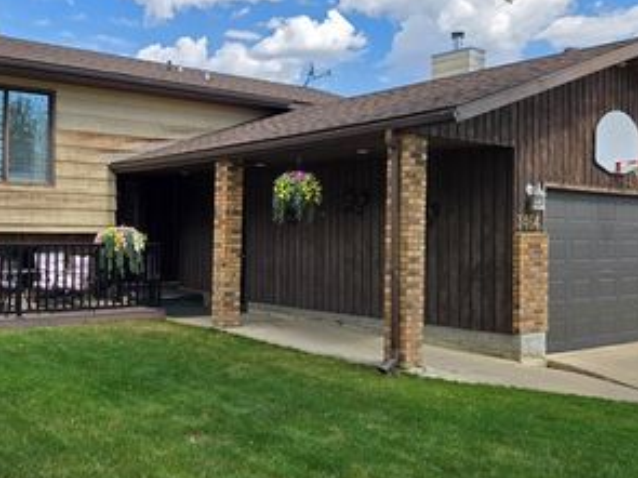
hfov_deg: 47.2
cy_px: 213
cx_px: 223
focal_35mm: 39
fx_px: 719
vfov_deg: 36.8
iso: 25
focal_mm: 5.4
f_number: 1.8
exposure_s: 1/1318
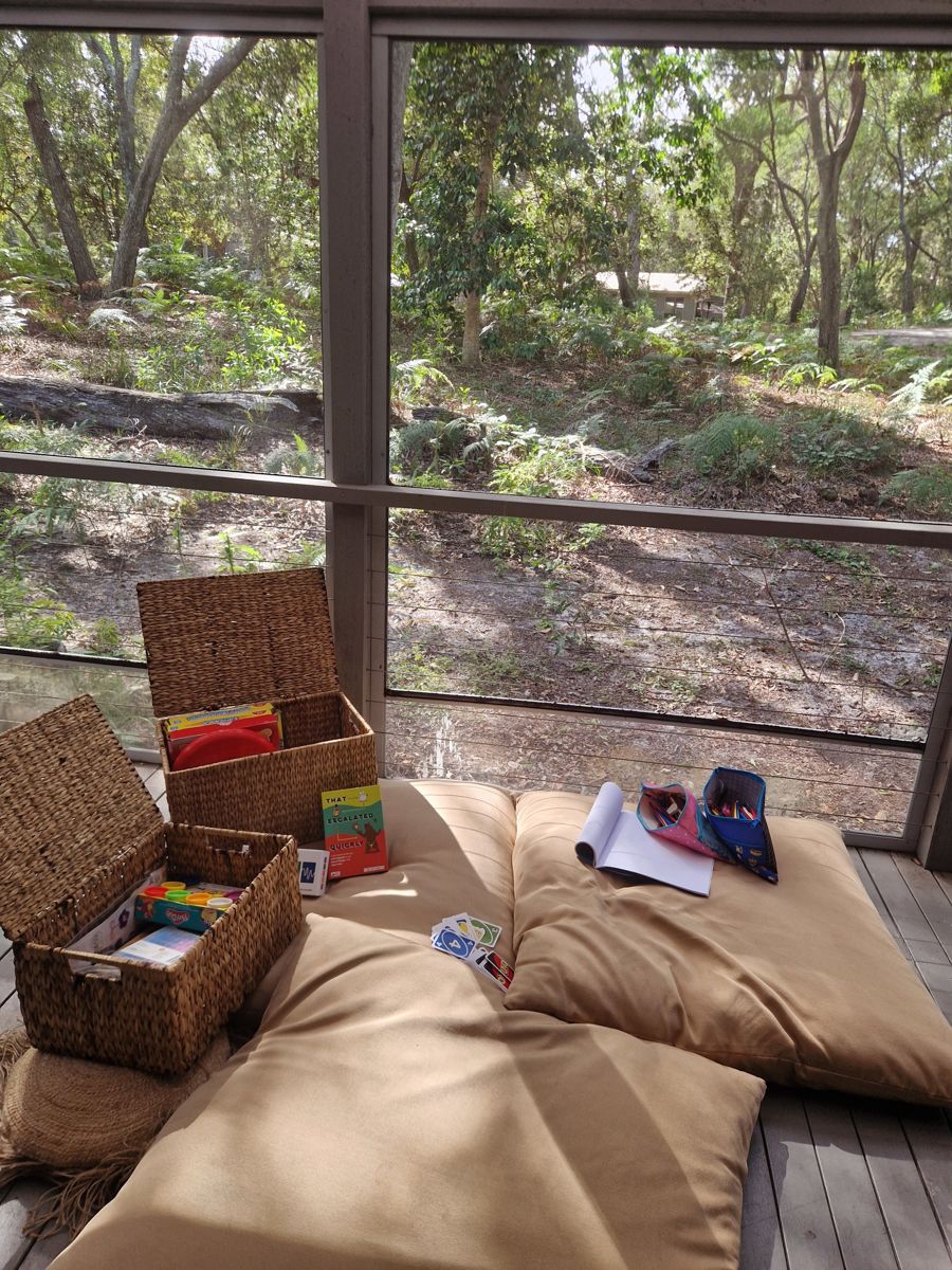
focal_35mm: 23
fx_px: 843
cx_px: 476
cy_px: 635
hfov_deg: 58.9
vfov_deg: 73.9
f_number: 1.8
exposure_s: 1/180
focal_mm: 5.4
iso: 50
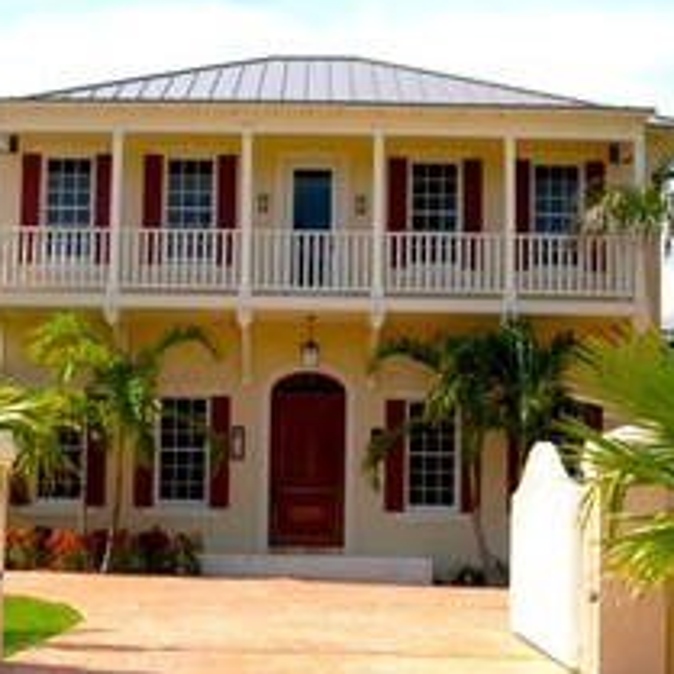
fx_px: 1454
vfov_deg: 26.1
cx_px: 297
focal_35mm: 66
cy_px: 393
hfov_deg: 26.1
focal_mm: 24
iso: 200
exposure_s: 1/500
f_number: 9
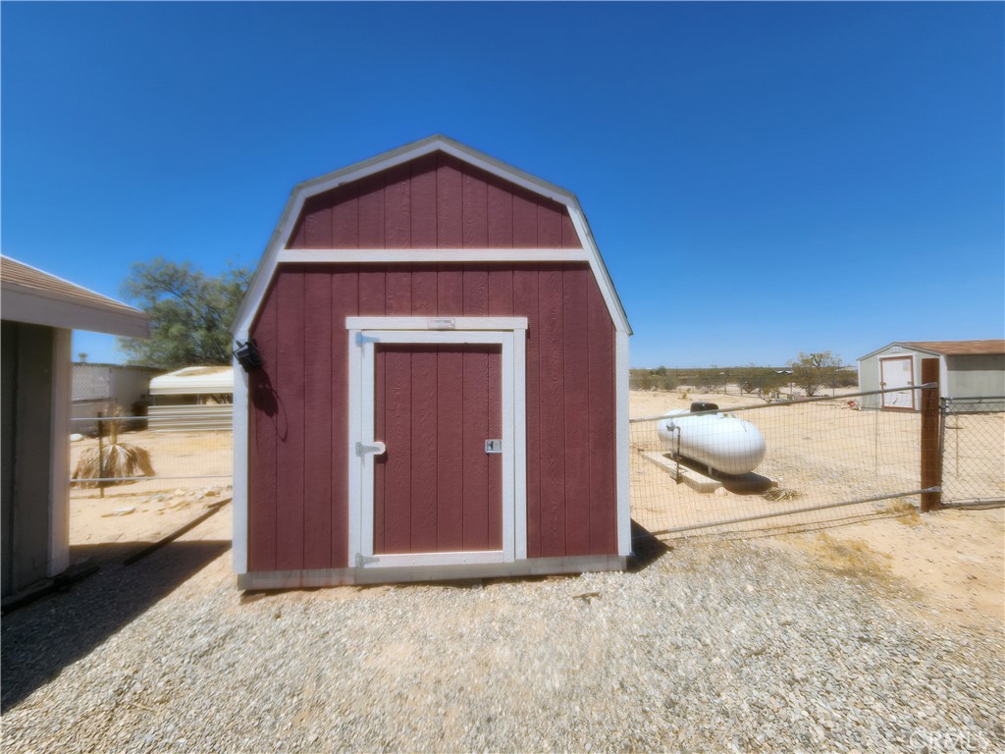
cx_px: 502
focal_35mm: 13
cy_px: 377
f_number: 2.2
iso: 50
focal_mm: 2.2
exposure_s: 1/2204
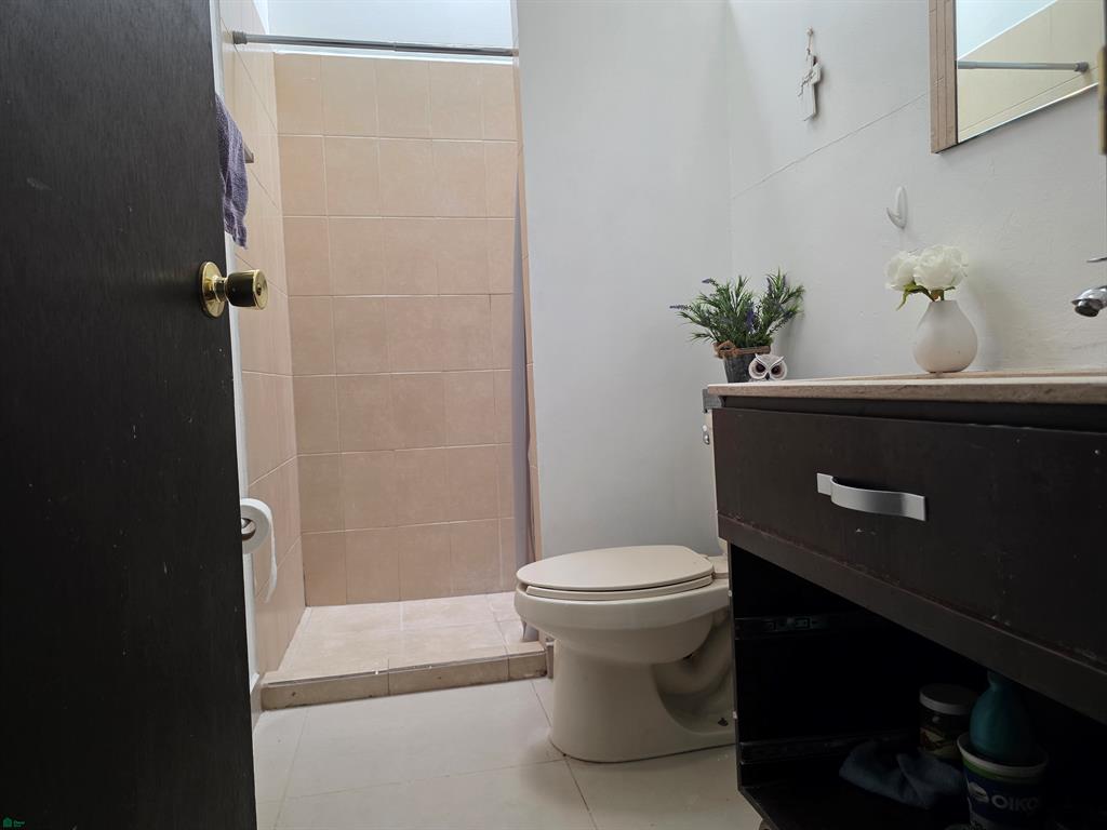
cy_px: 415
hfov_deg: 73.9
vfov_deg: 58.9
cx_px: 554
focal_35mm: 23
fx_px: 736
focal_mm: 6.3
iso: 320
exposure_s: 1/120
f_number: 1.7
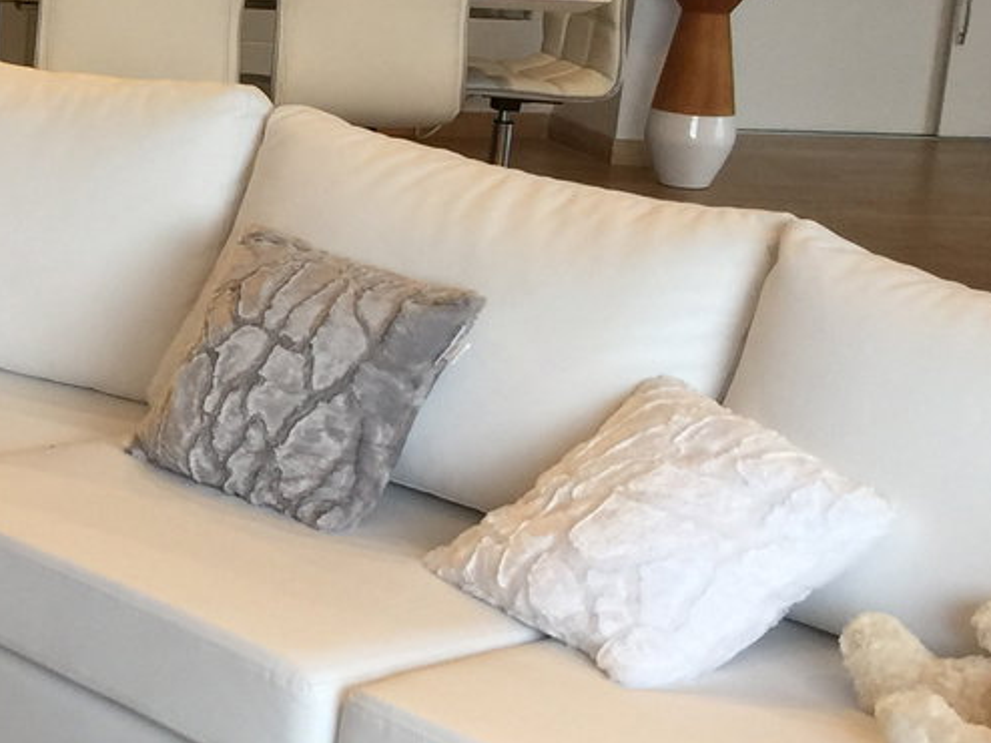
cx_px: -215
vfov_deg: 15.7
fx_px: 2690
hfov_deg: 19.6
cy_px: 311
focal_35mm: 94
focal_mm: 4.15
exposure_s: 1/33
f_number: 2.2
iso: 32
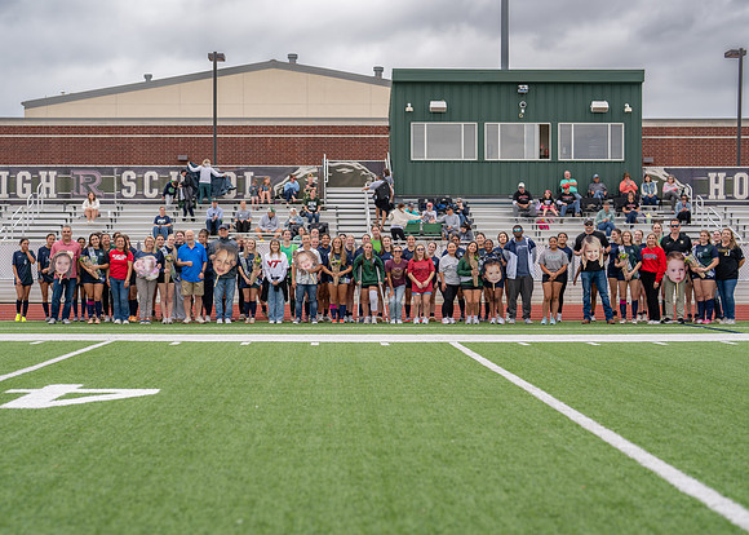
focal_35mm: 61
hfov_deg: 32.1
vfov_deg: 23.2
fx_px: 1303
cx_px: 338
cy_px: 301
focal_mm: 50
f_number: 2
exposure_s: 1/1000
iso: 125
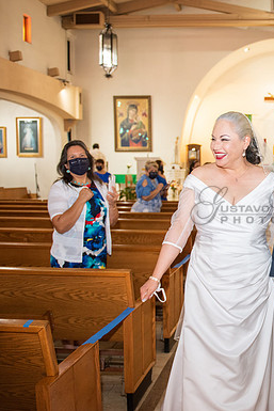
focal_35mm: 38
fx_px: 433
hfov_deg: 32.4
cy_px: 205
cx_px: 271
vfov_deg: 50.7
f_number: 2.8
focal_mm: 24
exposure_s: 1/160
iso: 1000
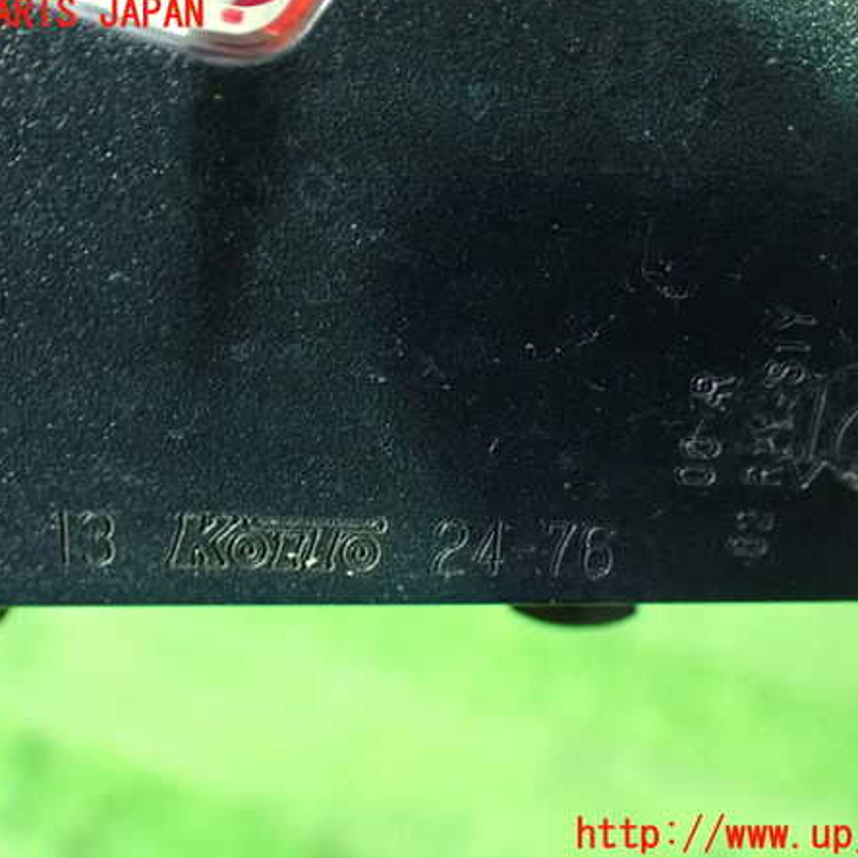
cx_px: 433
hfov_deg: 39.2
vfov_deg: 39.2
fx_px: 1206
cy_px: 425
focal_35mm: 43
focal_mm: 6.37
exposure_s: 1/15
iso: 1600
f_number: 2.5
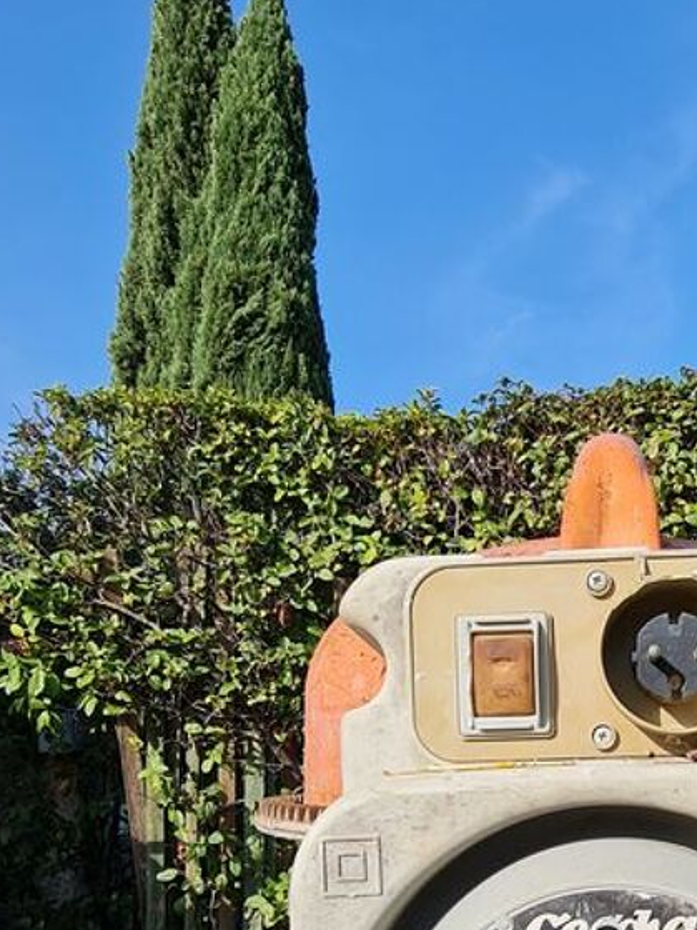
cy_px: 779
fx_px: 833
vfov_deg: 53.4
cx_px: 574
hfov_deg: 43.0
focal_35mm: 31
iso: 64
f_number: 2.2
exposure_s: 1/1332
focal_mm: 2.2
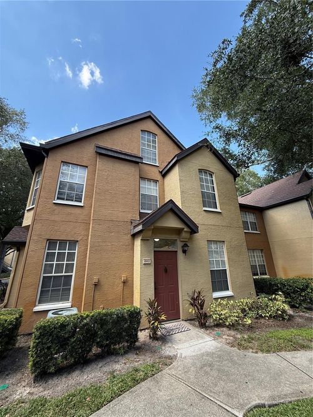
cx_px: 156
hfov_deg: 85.7
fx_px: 169
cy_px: 208
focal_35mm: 14
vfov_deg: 102.1
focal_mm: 2.22
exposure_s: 1/296
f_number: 2.2
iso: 64
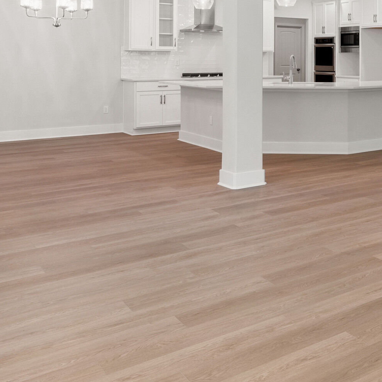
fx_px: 562
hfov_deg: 32.1
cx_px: 442
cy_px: 64
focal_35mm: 45
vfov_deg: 36.0
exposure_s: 1/13
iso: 250
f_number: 8
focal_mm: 17
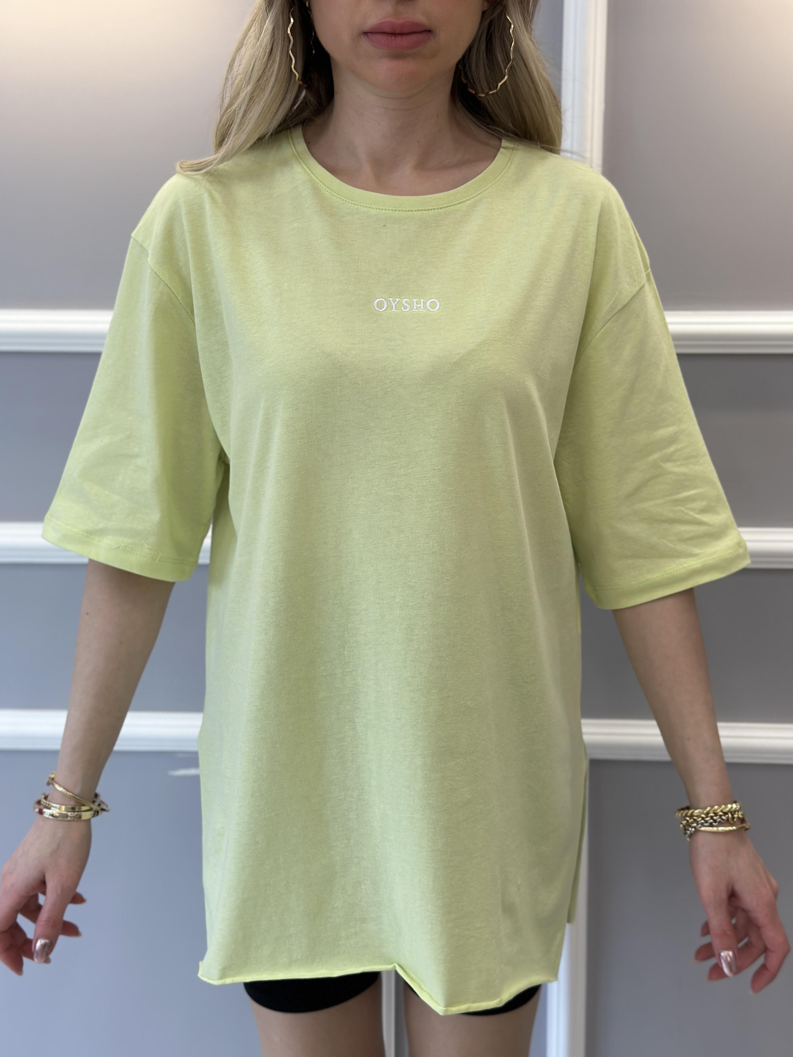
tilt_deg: -11.6
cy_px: 528
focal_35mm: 48
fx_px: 1466
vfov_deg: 39.7
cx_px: 396
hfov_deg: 30.3
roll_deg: +0.5
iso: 80
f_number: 1.78
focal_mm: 6.86
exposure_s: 1/209
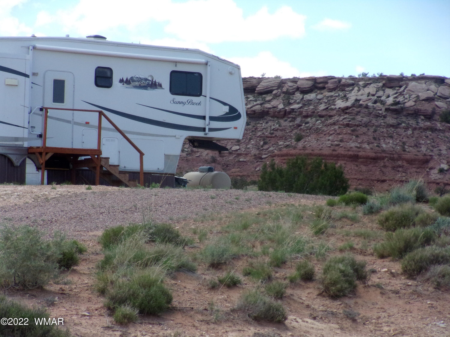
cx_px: 225
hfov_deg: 13.9
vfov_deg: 10.4
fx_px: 1846
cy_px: 168
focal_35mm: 142
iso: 200
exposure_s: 1/480
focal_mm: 25.5
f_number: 6.3
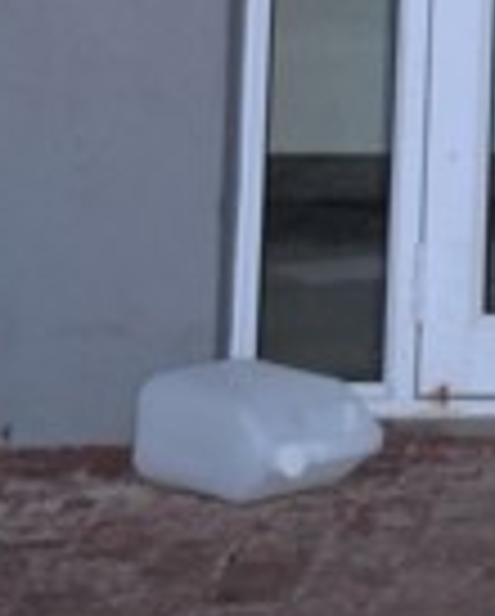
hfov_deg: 5.3
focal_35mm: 271
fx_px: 4952
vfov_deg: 6.2
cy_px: -1664
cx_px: 1665
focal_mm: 22
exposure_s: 1/125
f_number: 4
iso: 220
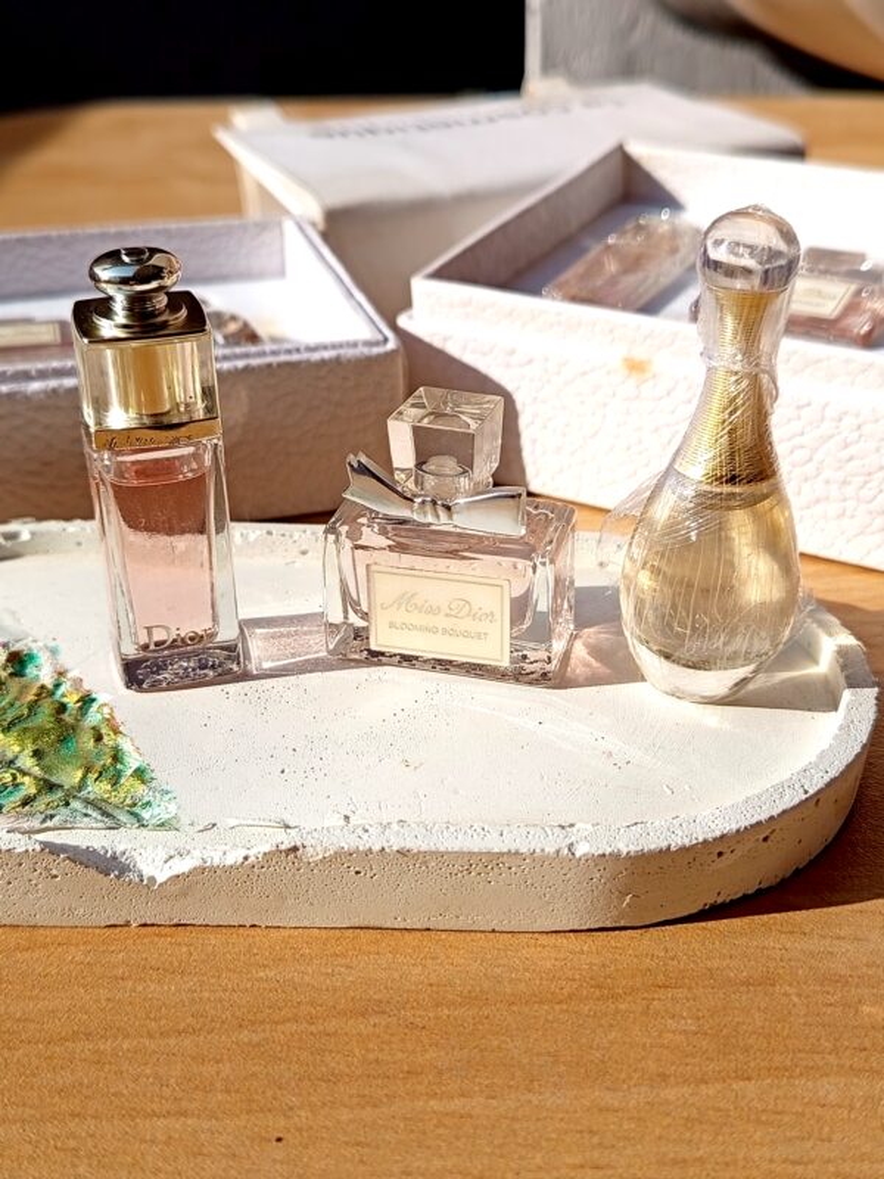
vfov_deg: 43.9
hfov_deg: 33.6
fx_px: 1464
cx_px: 442
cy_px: 590
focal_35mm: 43
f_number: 1.7
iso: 50
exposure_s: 1/843
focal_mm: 5.24
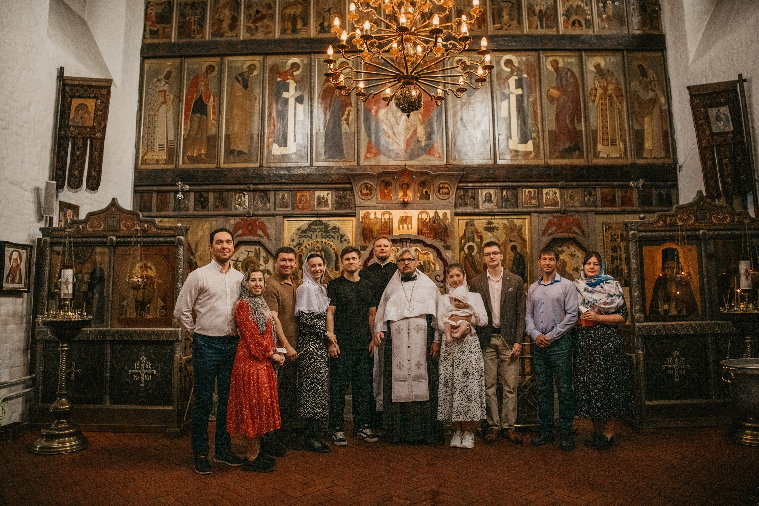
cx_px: 380
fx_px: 516
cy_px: 253
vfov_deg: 52.3
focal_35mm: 24
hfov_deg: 72.7
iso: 2500
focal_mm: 24
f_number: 3.5
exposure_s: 1/200
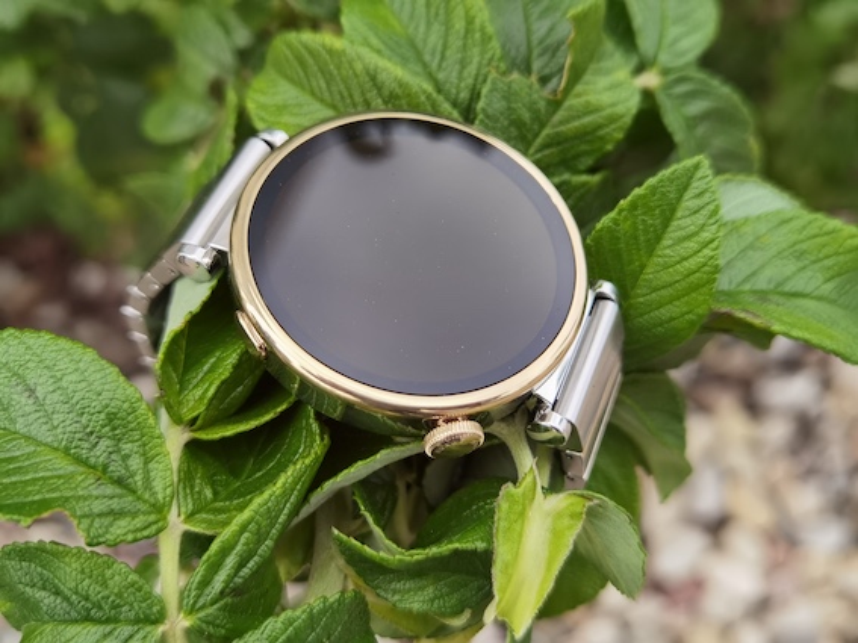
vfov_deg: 36.8
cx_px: 429
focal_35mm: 39
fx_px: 966
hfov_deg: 47.9
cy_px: 322
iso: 50
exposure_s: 1/880
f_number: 1.9
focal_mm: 6.71
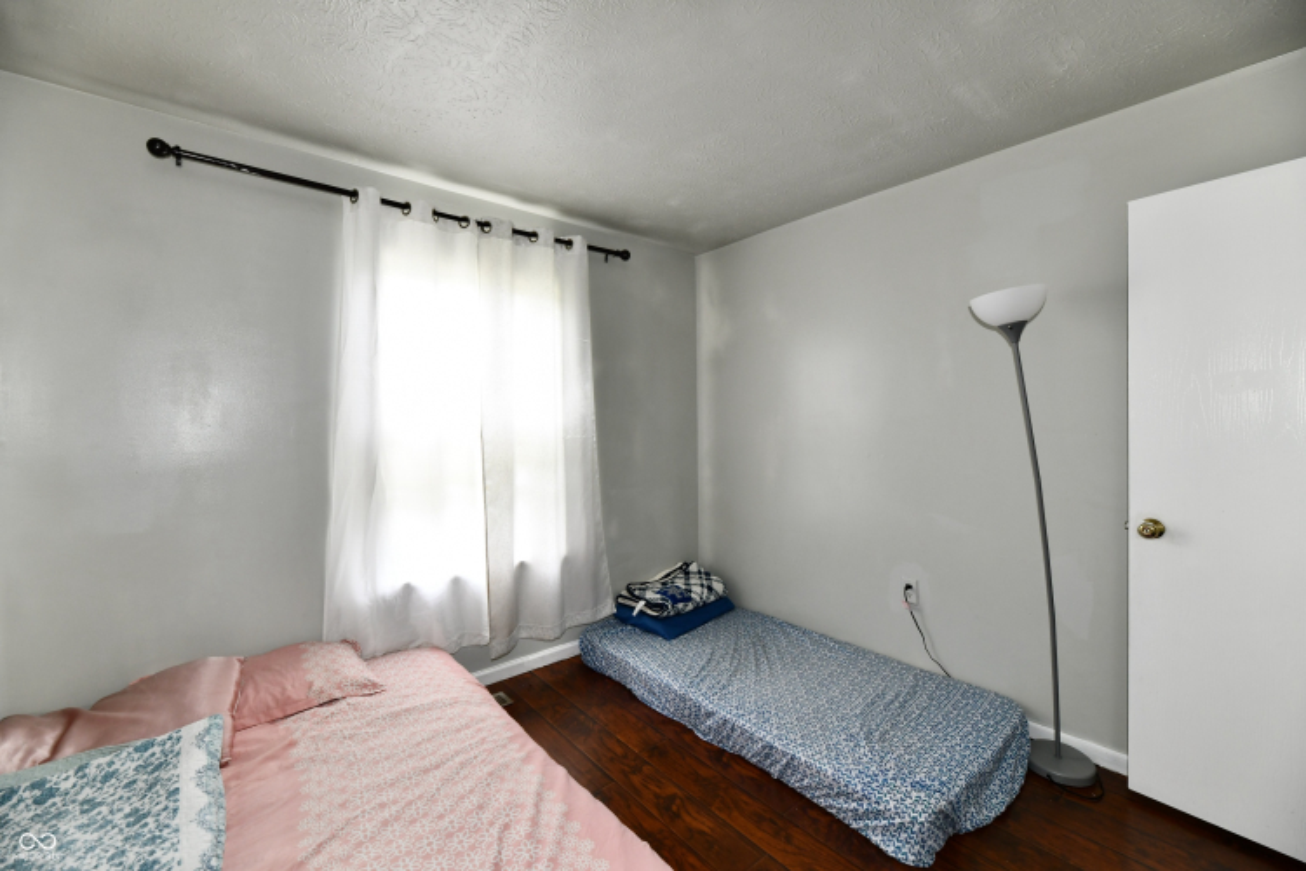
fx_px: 508
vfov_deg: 81.2
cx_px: 653
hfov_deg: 104.3
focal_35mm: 14
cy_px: 436
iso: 640
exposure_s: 1/80
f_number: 6.3
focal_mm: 14
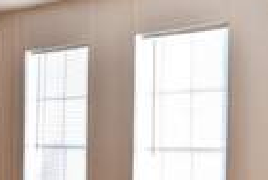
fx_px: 918
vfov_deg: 11.1
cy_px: 169
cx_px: -117
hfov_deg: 15.5
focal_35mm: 123
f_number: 6.3
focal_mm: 24
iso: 140
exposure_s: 1/40
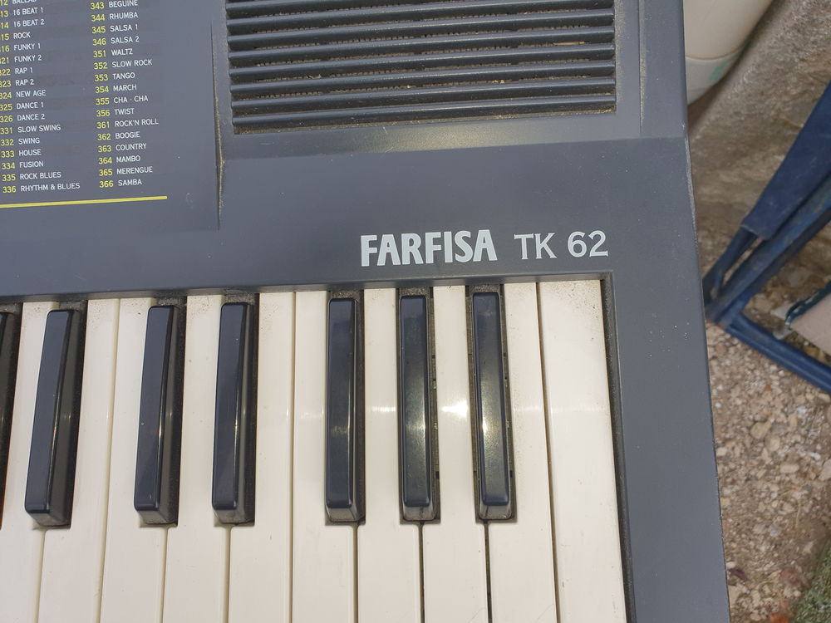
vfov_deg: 53.1
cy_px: 312
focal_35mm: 26
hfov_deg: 67.3
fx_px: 624
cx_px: 416
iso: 50
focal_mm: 4.32
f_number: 2.4
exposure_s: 1/371
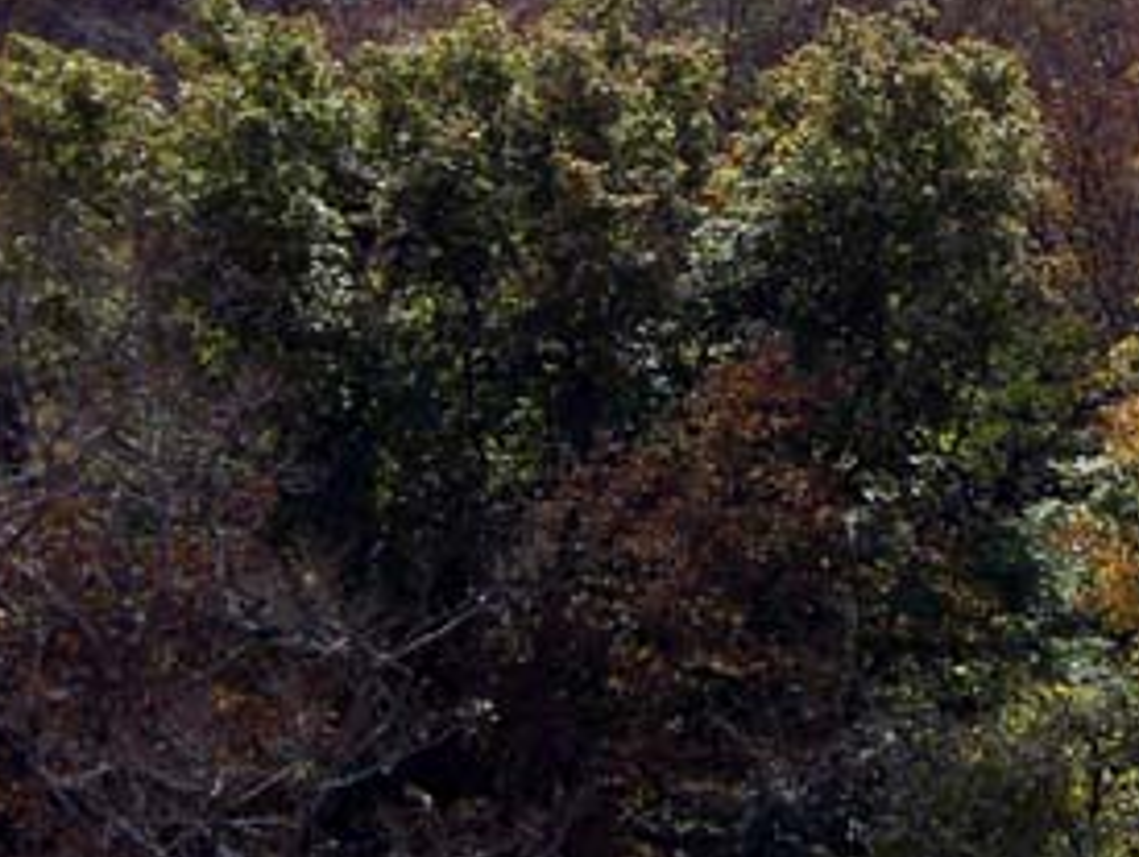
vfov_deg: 19.1
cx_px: 754
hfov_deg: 25.5
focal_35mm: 76
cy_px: 93
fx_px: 2504
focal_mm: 6.2
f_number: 4.3
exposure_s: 1/500
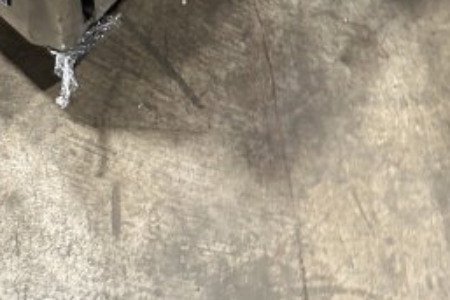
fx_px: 987
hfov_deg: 25.6
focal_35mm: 79
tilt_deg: -40.5
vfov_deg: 13.2
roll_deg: +2.4
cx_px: 182
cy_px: -408
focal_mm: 6.86
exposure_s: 1/60
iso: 320
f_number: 1.78
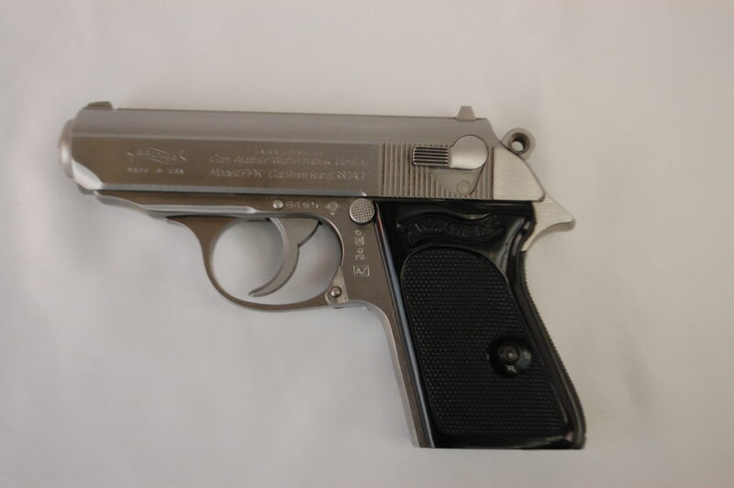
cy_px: 244
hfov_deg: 36.9
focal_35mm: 54
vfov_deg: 25.0
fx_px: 1100
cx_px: 367
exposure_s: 1/80
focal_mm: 36
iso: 800
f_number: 5.3
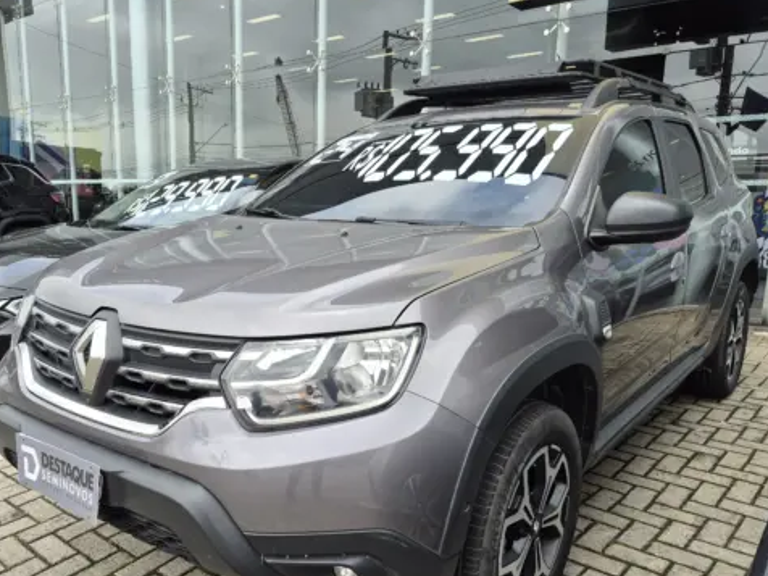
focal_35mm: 29
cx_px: 376
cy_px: 342
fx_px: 643
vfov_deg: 48.0
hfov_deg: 61.7
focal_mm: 5.4
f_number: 1.8
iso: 25
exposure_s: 1/612
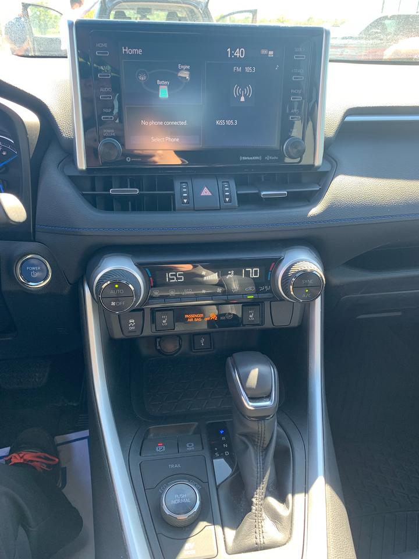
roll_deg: -2.0
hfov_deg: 53.1
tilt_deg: -30.5
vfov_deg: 67.3
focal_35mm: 26
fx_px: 420
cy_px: 280
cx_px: 210
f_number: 1.8
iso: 80
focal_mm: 4.25
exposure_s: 1/121
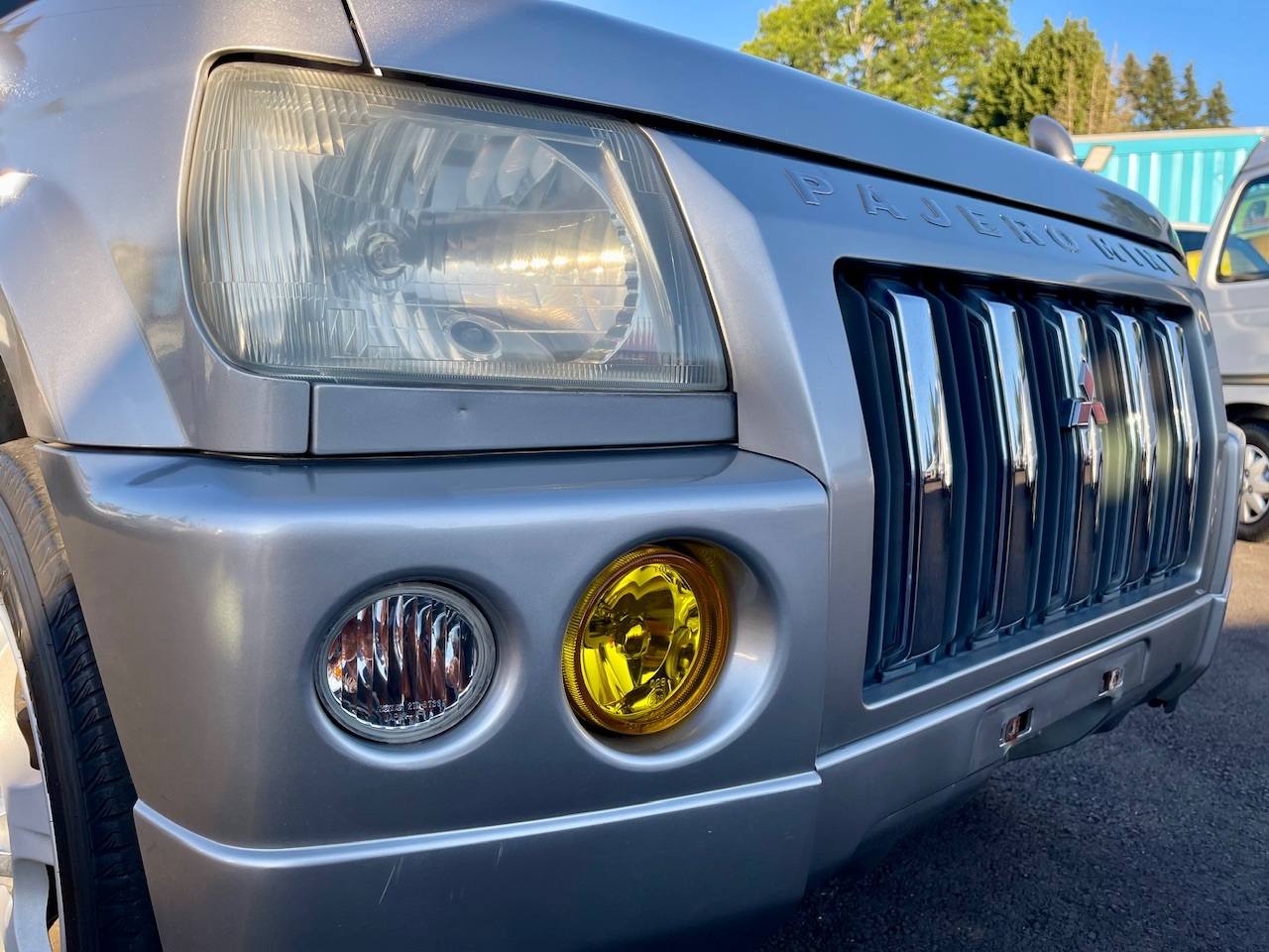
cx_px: 634
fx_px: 916
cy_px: 476
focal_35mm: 25
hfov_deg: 69.4
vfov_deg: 54.9
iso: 32
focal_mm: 5.1
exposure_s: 1/518
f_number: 1.6
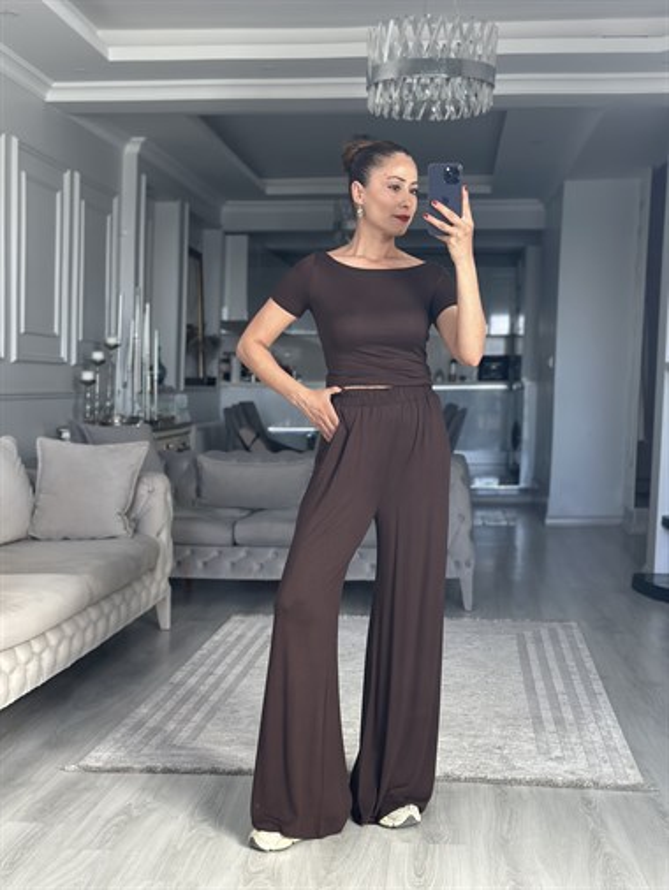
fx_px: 1236
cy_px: 445
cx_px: 334
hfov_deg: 30.3
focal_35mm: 48
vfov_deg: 39.6
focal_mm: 6.86
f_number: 1.78
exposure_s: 1/116
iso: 125
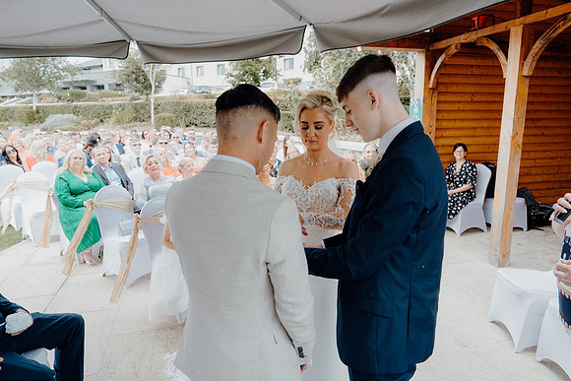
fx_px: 381
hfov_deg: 73.7
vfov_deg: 53.2
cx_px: 286
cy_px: 190
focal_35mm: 24
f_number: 3.5
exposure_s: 1/200
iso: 125
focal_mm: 24
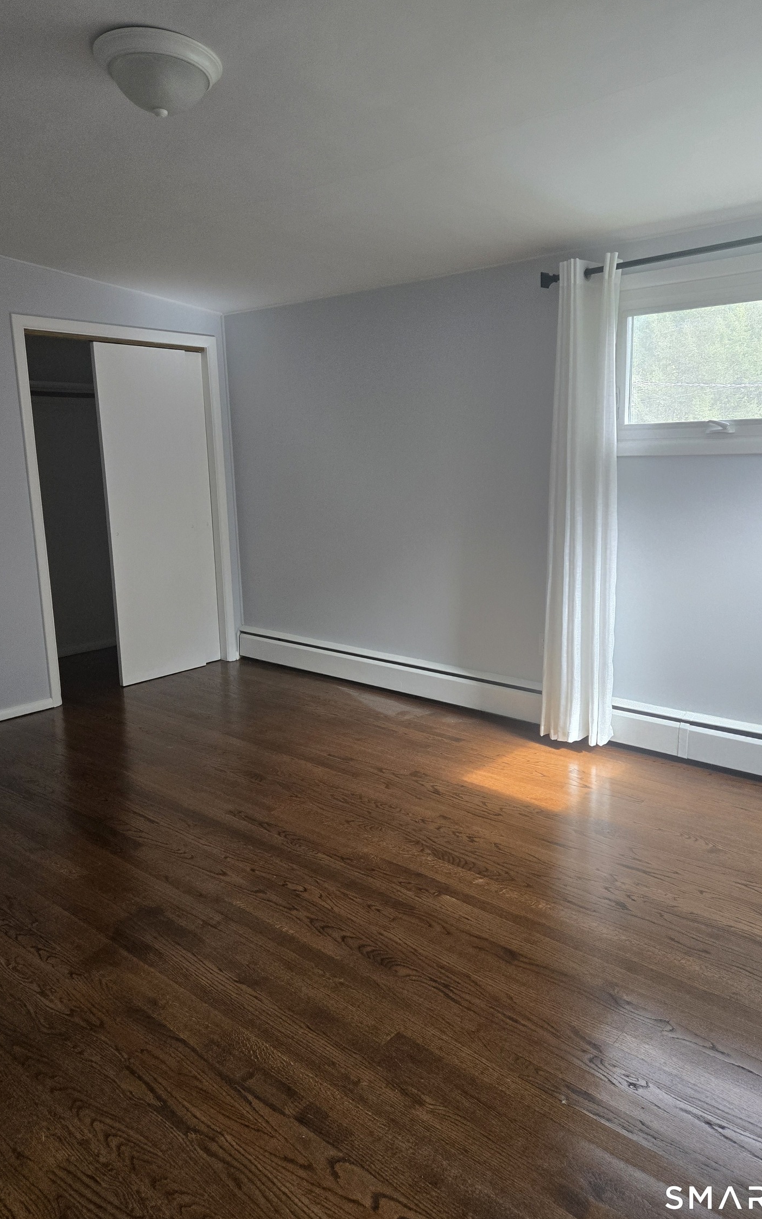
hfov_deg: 49.3
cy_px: 597
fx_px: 831
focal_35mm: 25
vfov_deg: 72.5
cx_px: 385
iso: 250
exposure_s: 1/120
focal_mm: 5.4
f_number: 1.8
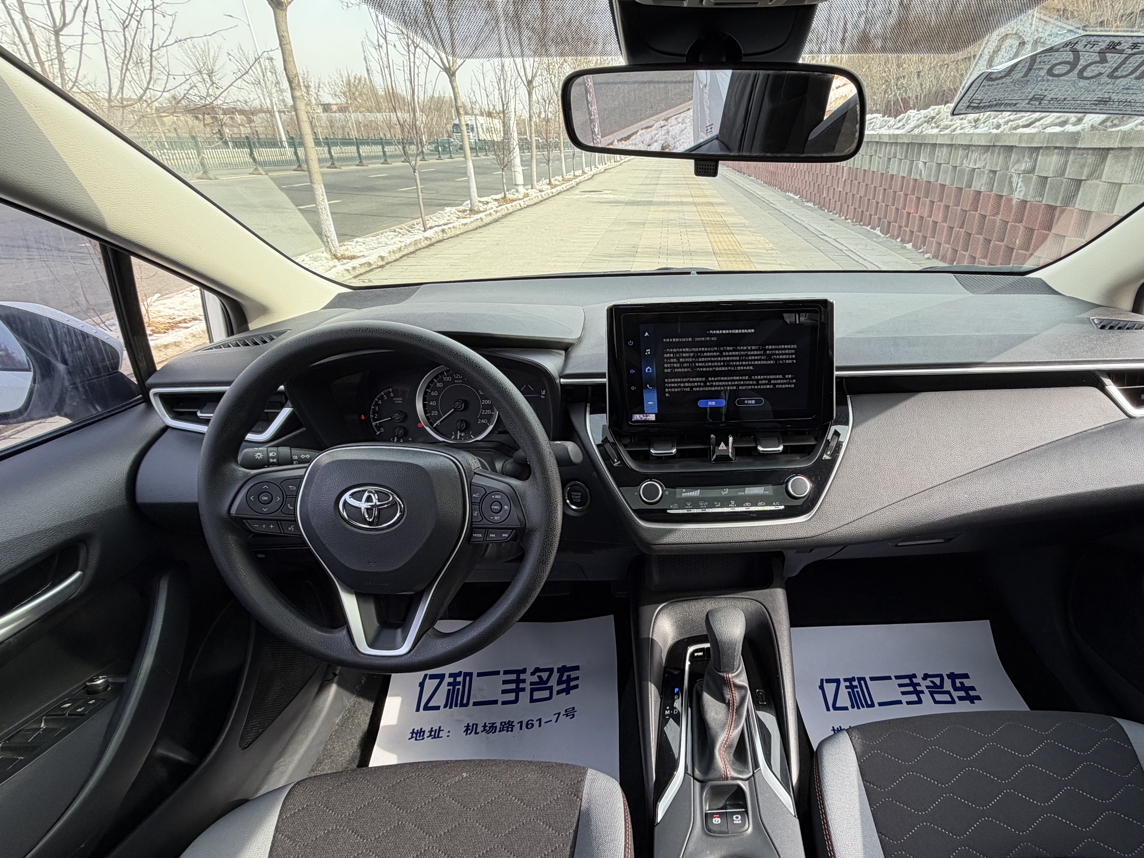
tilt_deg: -31.3
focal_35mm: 19
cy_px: 514
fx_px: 628
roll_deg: -0.6
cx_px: 707
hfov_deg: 83.2
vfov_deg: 68.0
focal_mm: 2.22
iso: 40
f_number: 2.2
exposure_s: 1/170
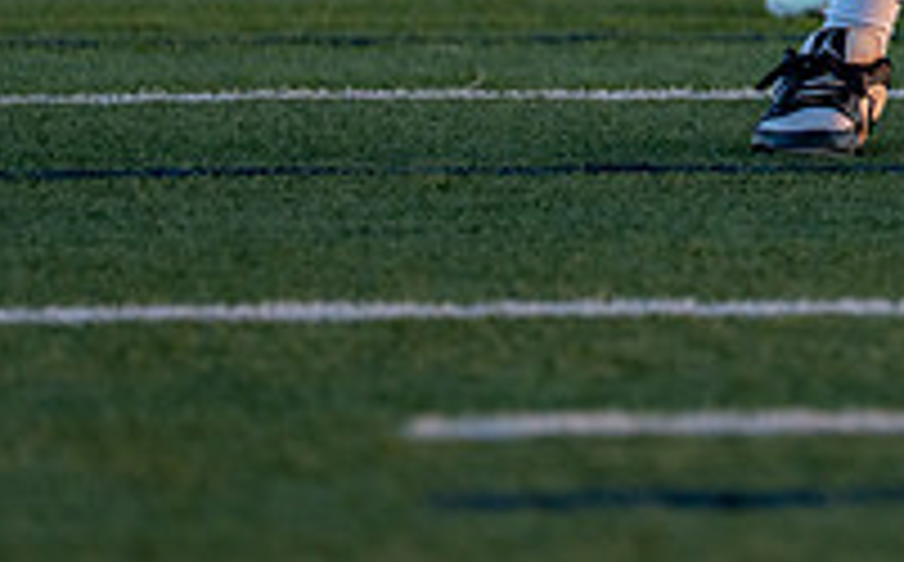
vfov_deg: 1.8
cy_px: -571
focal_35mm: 733
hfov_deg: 2.9
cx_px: 1260
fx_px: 18034
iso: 800
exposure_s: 1/1600
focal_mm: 170
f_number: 2.8
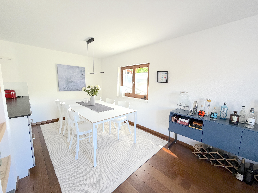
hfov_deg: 102.1
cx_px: 129
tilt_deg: -8.7
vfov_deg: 85.7
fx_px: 104
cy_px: 96
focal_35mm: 14
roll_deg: -0.8
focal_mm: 2.22
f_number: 2.2
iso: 200
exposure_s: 1/121
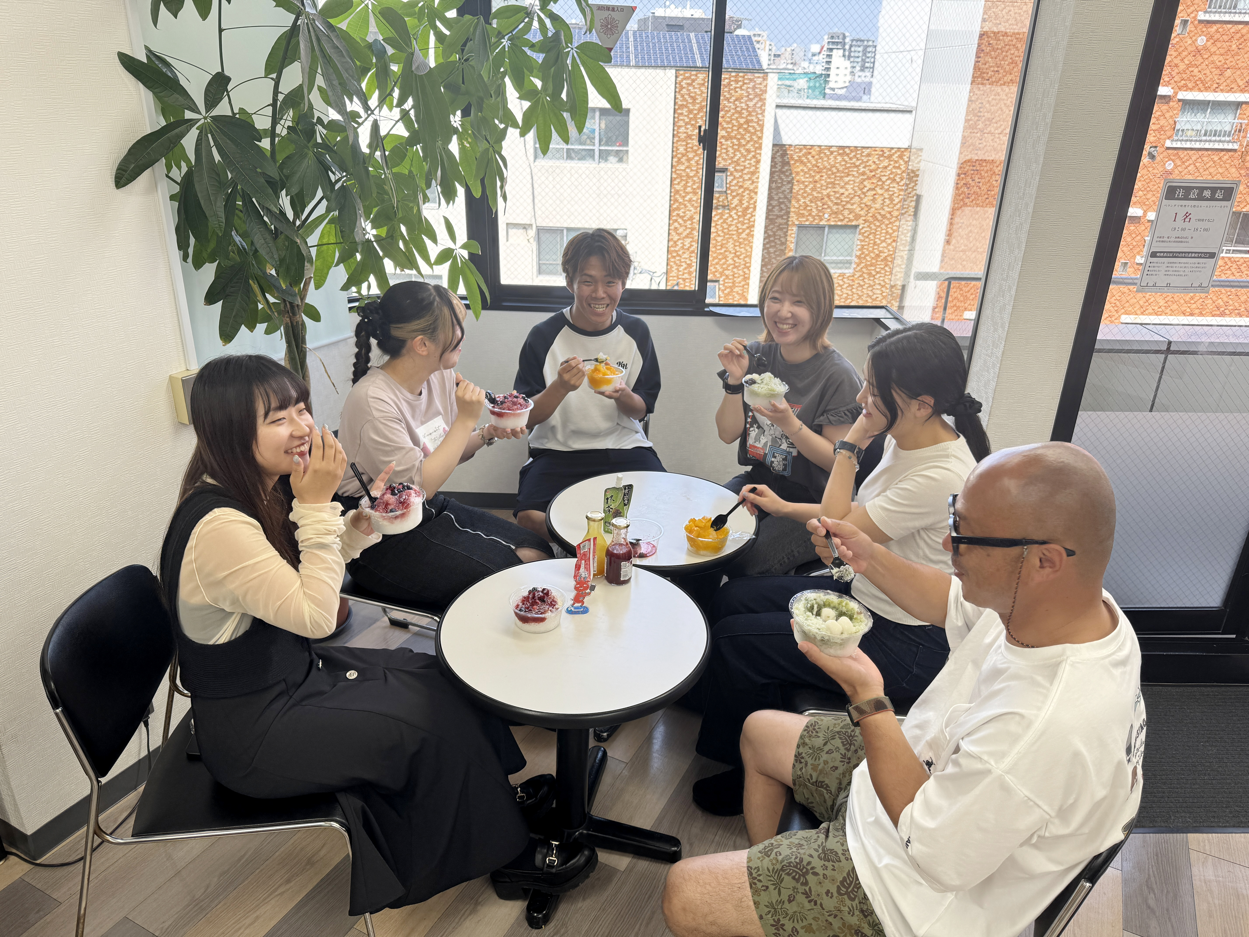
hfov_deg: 71.6
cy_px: 468
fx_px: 866
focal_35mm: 24
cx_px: 624
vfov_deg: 56.8
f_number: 1.78
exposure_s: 1/200
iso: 64
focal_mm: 6.76
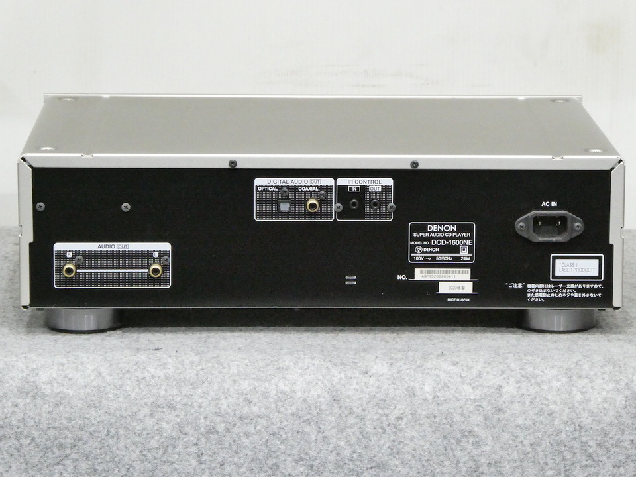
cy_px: 238
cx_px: 318
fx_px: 2940
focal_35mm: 160
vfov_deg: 9.3
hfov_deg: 12.3
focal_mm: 28.7
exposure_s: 1/40
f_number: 5.5
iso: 1600
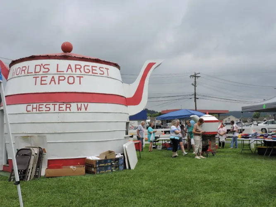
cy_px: 104
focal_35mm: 35
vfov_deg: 40.7
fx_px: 279
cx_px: 138
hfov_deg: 52.6
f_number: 3.6
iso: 100
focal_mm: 6.2
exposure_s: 1/1250
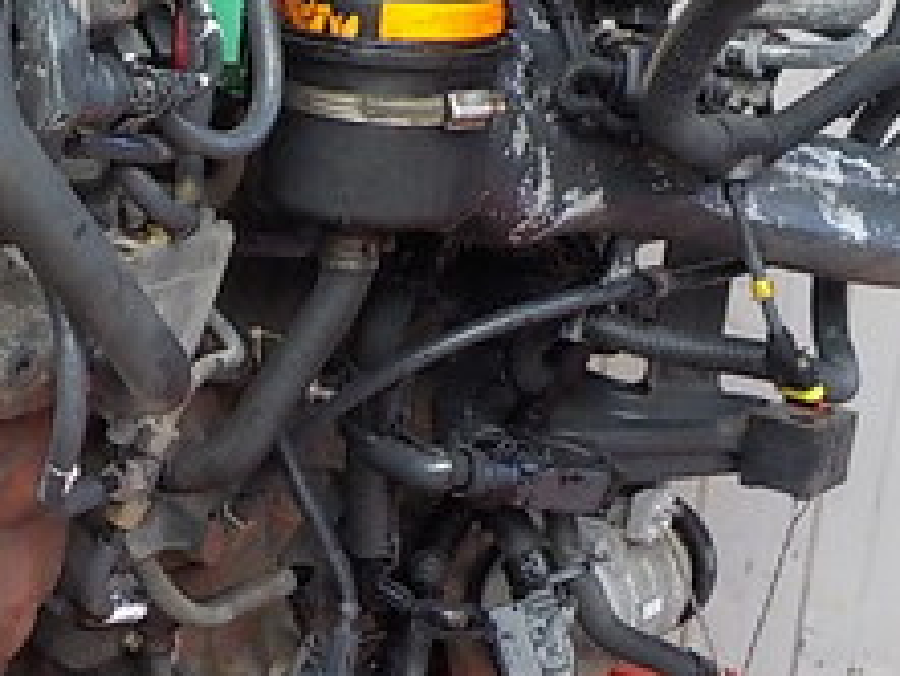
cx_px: -65
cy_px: 387
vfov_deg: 17.0
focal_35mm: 87
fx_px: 2263
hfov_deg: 21.4
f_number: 3.3
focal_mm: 4.1
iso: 400
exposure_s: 1/25
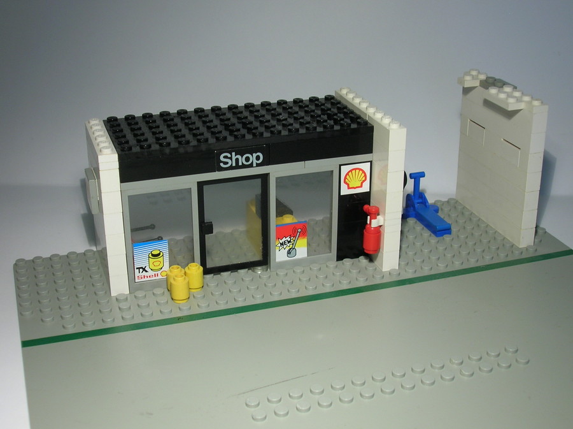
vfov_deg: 29.1
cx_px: 286
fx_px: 827
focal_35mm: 50
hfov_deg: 38.2
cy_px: 214
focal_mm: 8.4
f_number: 3.3
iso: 50
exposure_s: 1/21
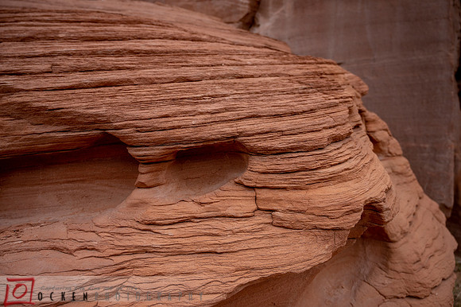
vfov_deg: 48.7
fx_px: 339
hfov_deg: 68.4
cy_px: 154
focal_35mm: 26
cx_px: 230
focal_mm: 26.5
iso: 400
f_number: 4
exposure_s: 1/1600
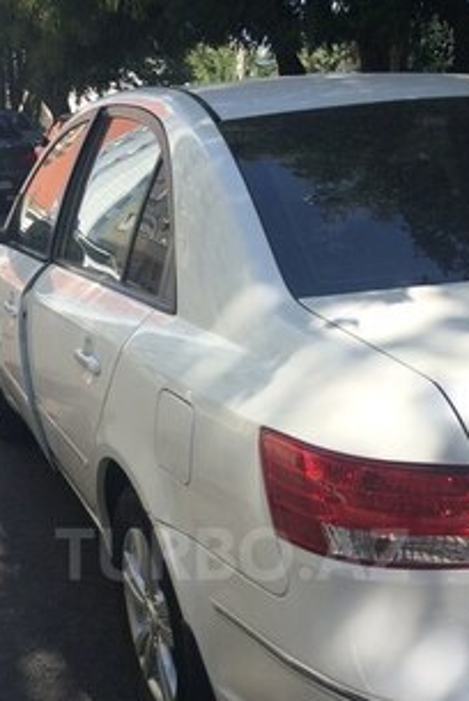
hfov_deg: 27.6
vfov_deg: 38.9
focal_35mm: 49
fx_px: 955
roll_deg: +4.5
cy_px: 554
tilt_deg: -20.5
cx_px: 232
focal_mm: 4.15
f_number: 2.2
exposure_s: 1/912
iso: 32
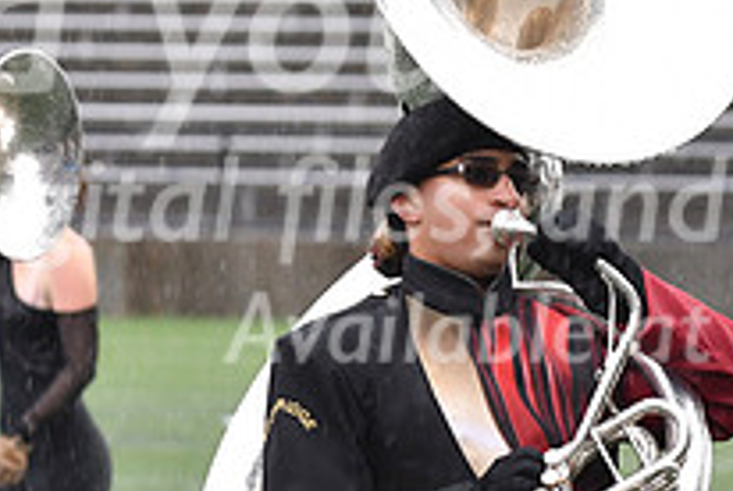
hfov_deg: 4.2
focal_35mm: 489
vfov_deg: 2.8
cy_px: 390
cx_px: 470
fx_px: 9971
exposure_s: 1/400
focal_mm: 116
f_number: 4
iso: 1000
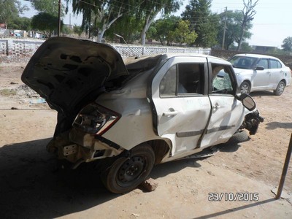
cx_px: 146
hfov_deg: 65.3
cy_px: 110
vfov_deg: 51.4
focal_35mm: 27
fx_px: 228
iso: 80
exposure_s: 1/750
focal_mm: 4.9
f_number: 3.3
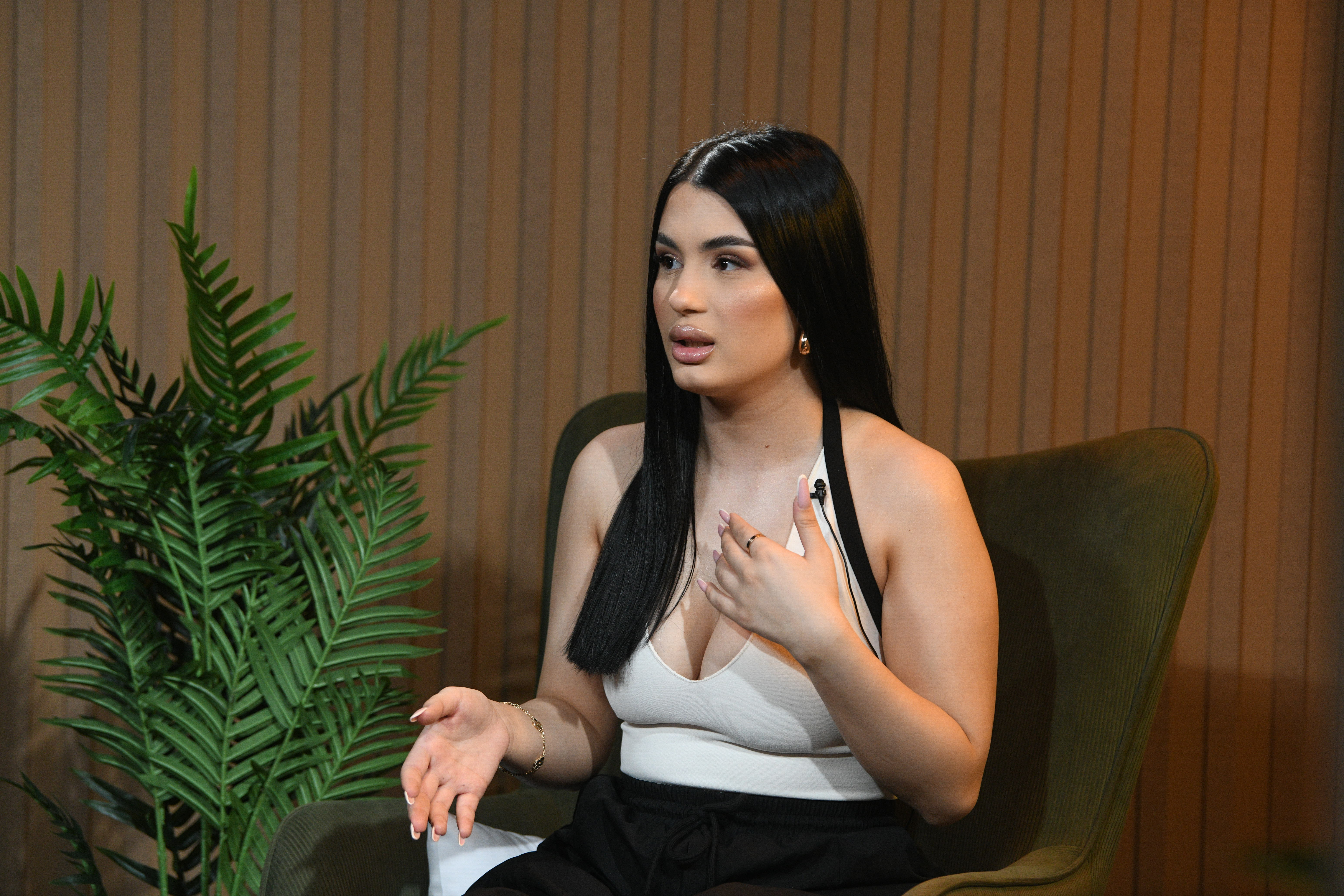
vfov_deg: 11.0
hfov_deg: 16.4
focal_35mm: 125
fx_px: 4666
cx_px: 672
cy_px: 448
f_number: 3.5
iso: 2000
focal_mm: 125
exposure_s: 1/125
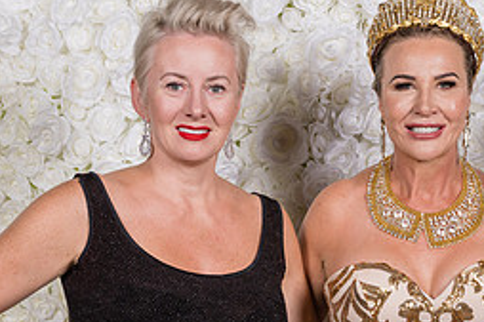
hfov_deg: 18.4
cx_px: 293
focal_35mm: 111
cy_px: 323
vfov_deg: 12.2
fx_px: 1491
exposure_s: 1/200
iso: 400
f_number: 5.6
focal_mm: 45
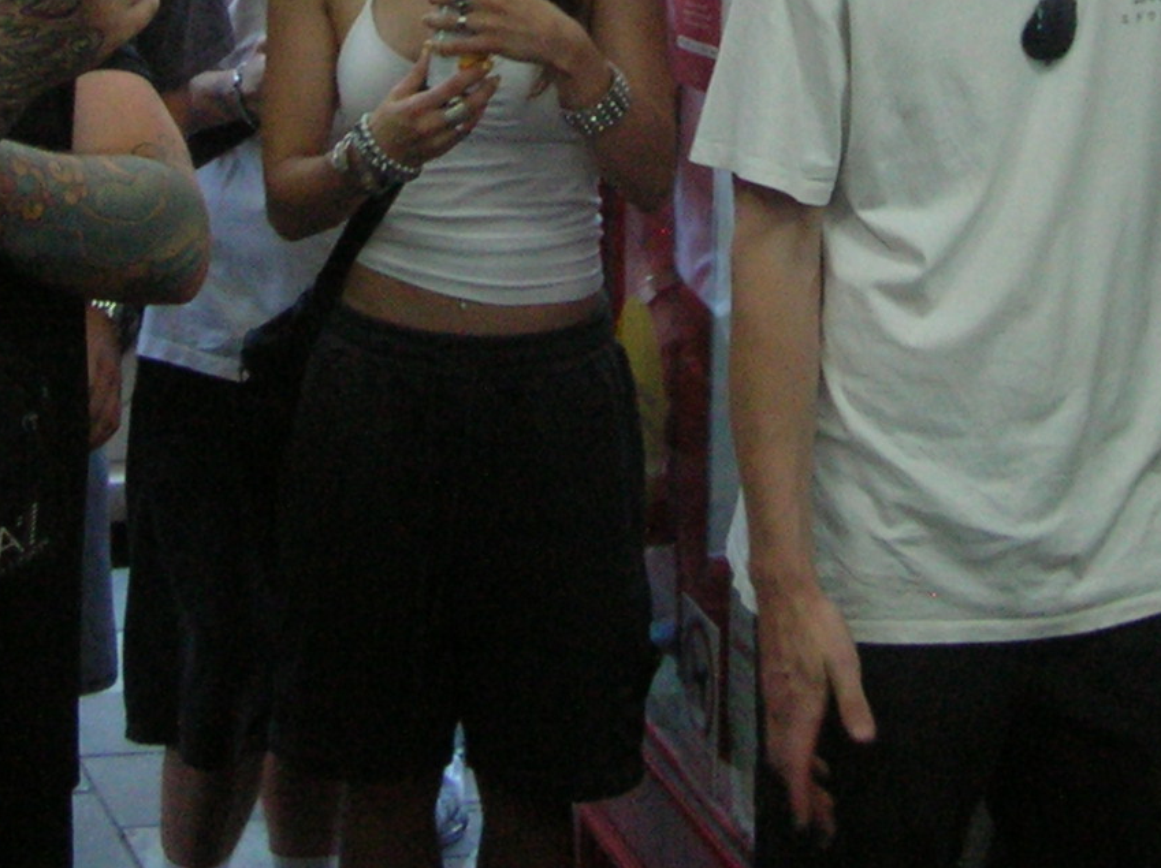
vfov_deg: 14.5
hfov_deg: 20.1
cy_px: -288
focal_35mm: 97
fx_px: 3250
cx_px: 860
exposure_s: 1/77.4
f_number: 2.7
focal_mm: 6
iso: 170
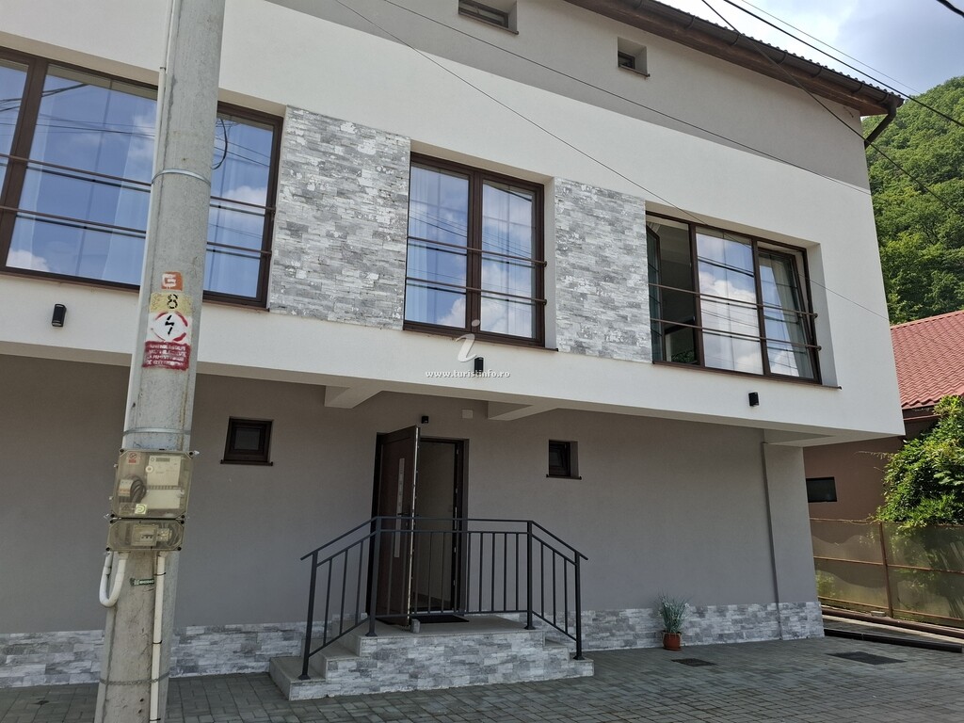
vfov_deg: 58.9
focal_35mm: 23
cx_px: 482
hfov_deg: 73.9
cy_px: 362
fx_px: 641
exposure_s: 1/917
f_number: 1.8
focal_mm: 5.54
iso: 50
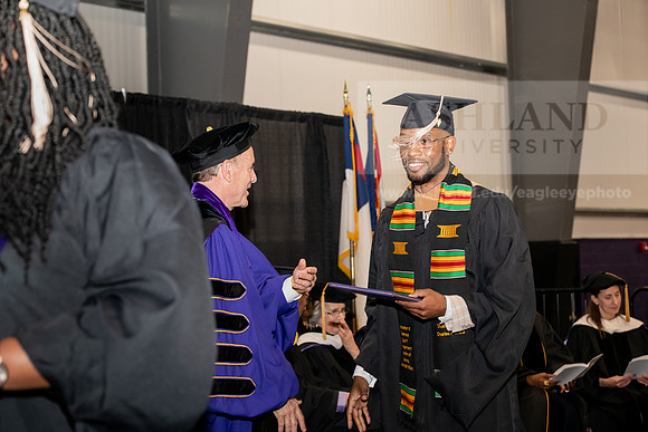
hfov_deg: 27.0
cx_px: 324
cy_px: 216
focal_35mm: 75
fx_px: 1350
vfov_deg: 18.2
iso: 2000
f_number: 5.6
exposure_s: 1/200
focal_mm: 75
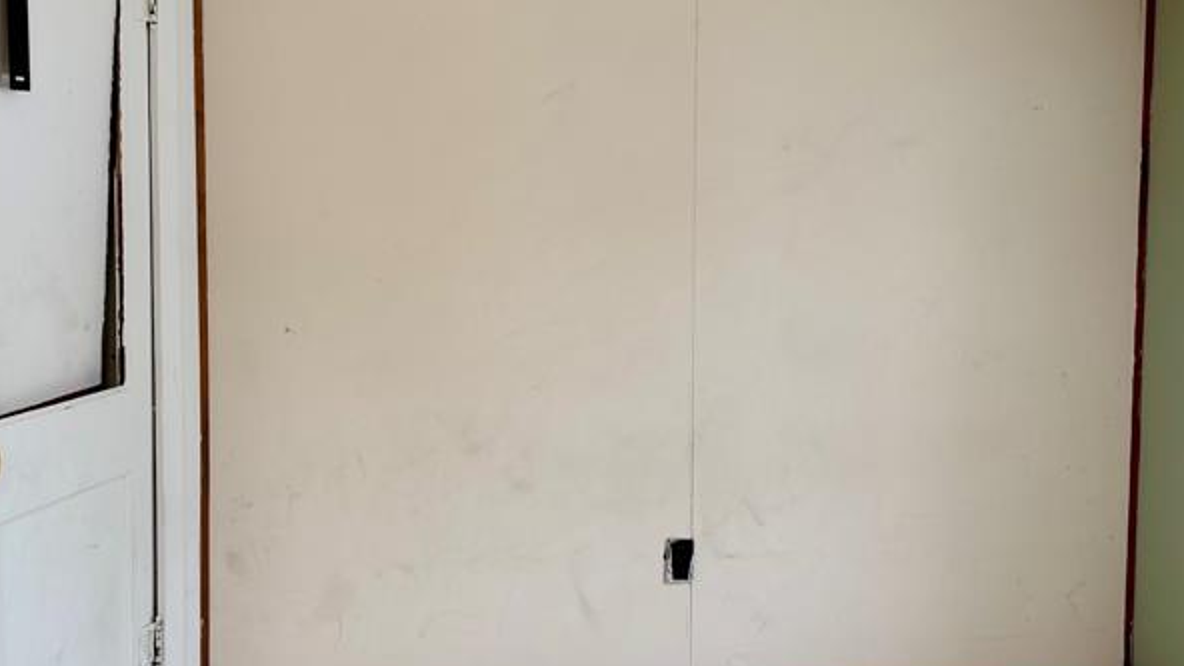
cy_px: 302
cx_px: 590
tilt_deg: -4.6
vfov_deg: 24.4
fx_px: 1538
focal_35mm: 49
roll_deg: -0.7
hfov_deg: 42.1
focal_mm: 5.96
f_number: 1.6
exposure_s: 1/120
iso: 40
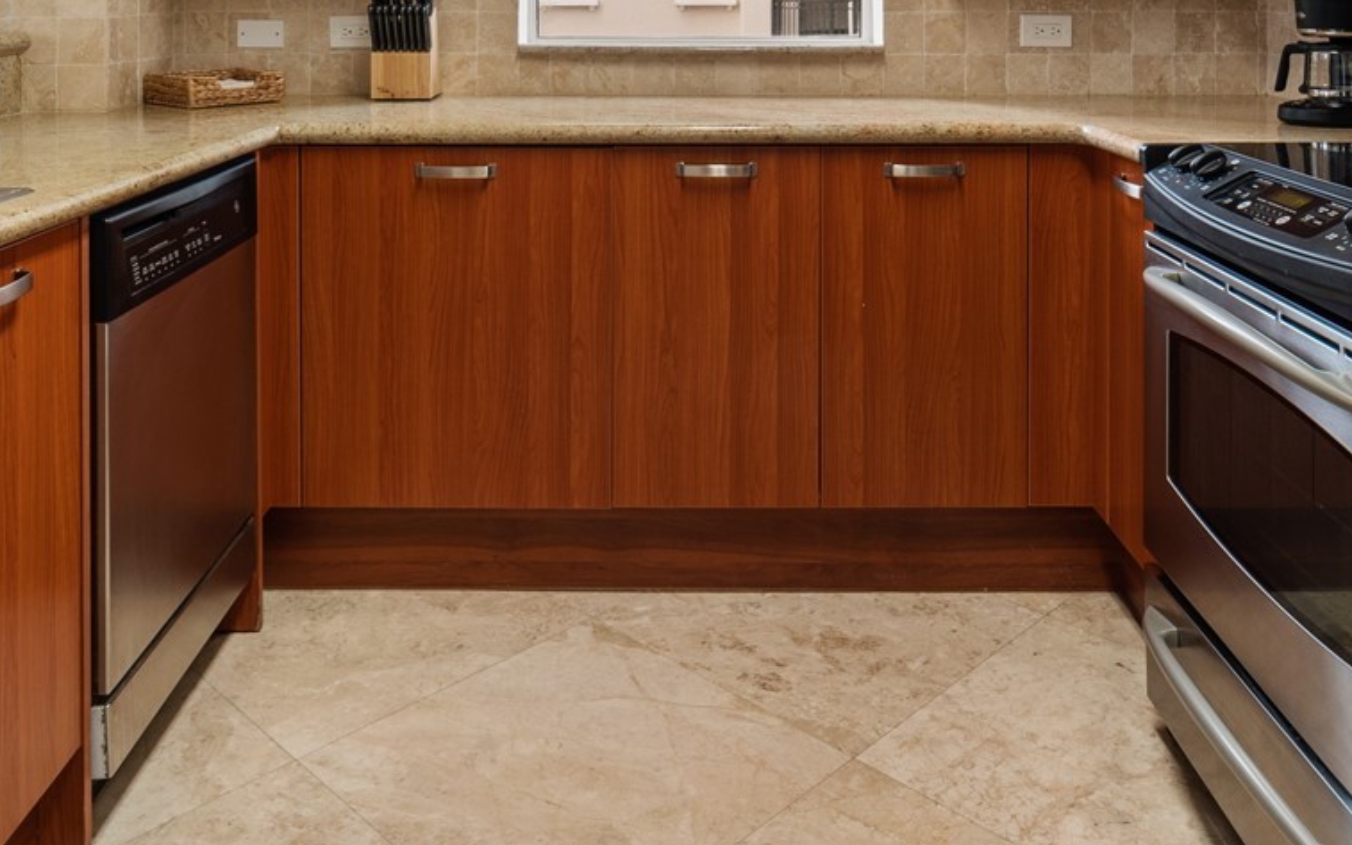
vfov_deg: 36.6
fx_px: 1179
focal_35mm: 32
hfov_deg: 59.7
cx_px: 678
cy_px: 65
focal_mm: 14
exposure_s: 1/2.5
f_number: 11
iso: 250
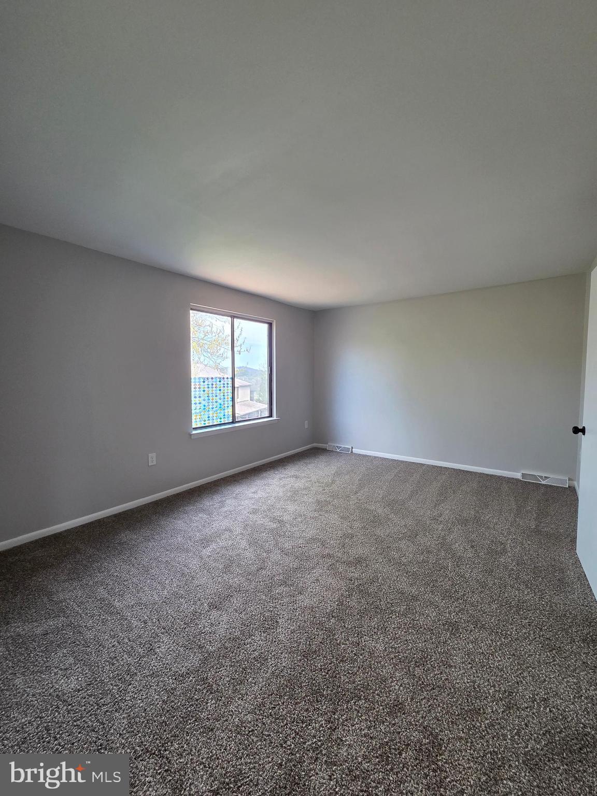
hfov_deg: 89.9
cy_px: 398
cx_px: 298
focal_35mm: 13
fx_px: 299
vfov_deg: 106.2
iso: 160
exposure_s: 1/60
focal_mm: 2.2
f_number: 2.2
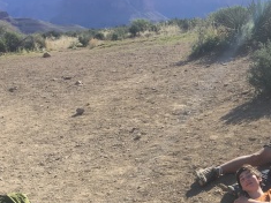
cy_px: 234
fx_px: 618
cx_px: 284
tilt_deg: -17.6
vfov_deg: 17.9
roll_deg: +3.2
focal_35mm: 79
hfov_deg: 23.5
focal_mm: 4.15
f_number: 2.2
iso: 25
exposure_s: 1/916
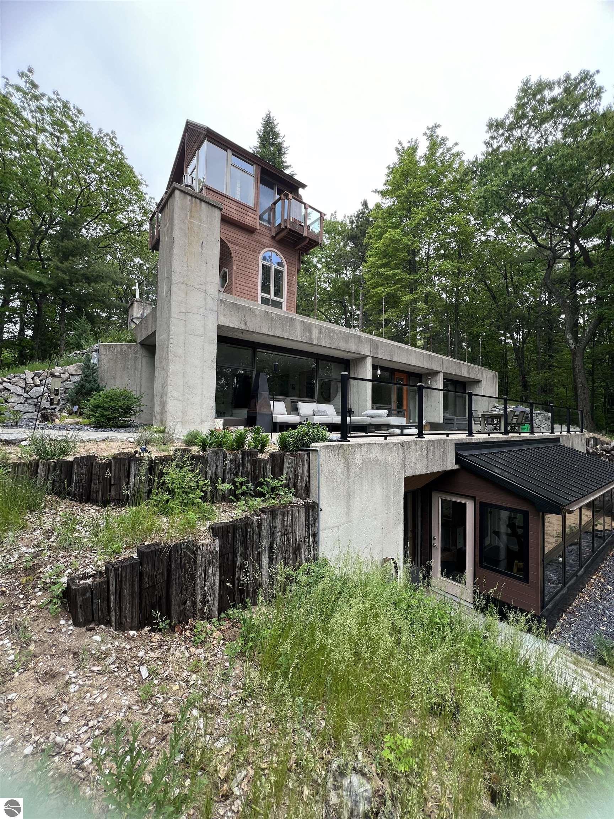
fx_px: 307
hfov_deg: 89.9
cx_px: 307
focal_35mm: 13
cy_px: 410
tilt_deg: +3.3
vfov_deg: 106.2
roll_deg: -0.8
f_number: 1.8
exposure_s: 1/195
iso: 32
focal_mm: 1.57
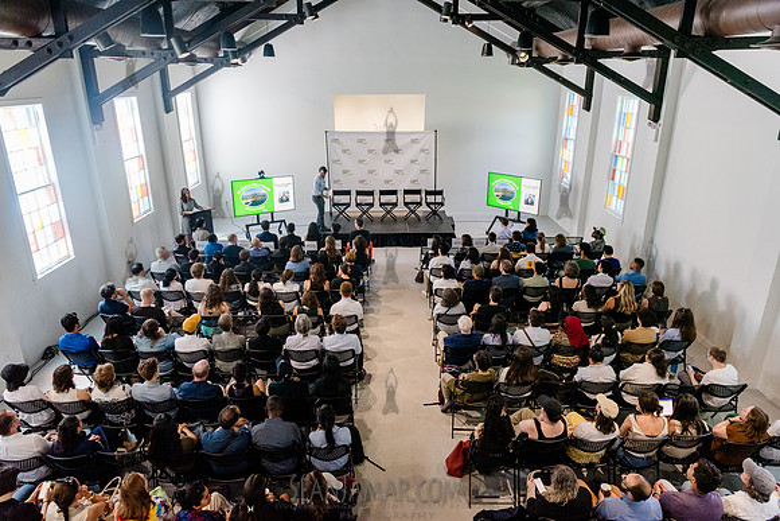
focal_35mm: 24
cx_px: 390
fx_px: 520
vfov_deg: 53.1
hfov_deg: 73.7
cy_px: 260
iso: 5000
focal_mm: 24
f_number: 4
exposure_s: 1/400
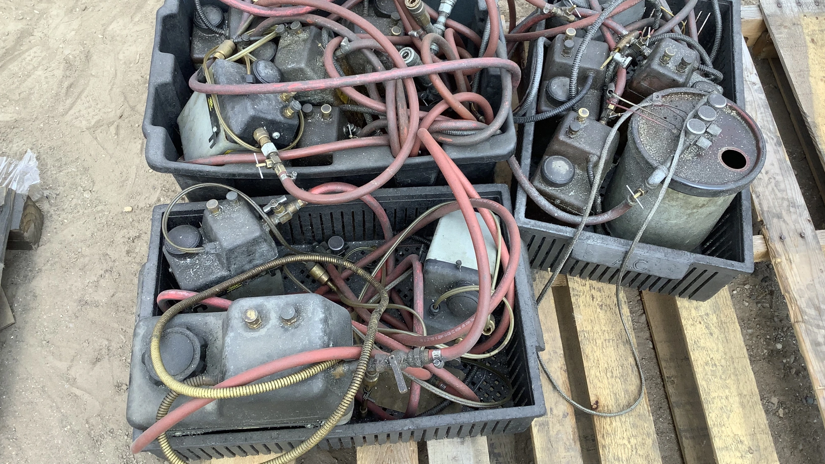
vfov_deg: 34.6
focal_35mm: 34
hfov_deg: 58.0
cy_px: 188
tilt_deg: -63.3
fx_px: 744
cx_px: 411
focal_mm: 3.3
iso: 25
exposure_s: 1/360
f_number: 2.4
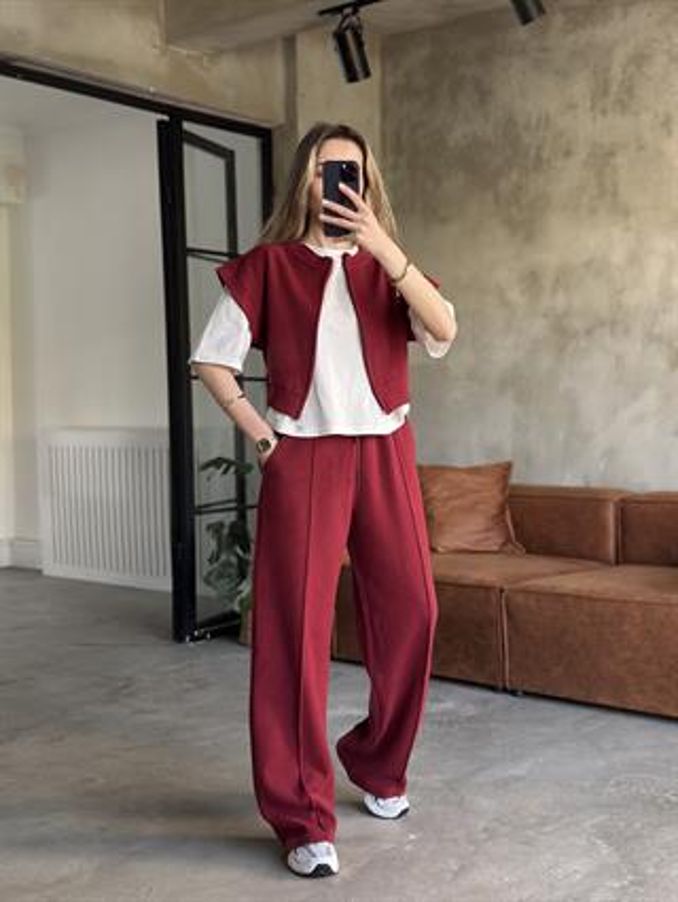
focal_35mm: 48
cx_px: 339
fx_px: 1252
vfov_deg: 39.6
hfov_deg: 30.3
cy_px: 451
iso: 250
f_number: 1.78
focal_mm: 6.86
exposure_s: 1/60
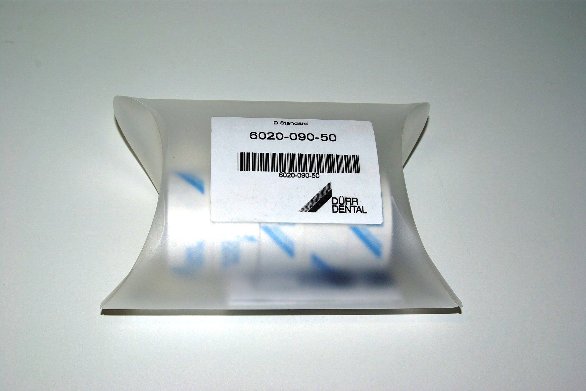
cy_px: 196
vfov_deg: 25.8
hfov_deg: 37.9
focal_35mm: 52
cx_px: 293
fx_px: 855
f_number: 8
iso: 100
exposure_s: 1/180
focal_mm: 35
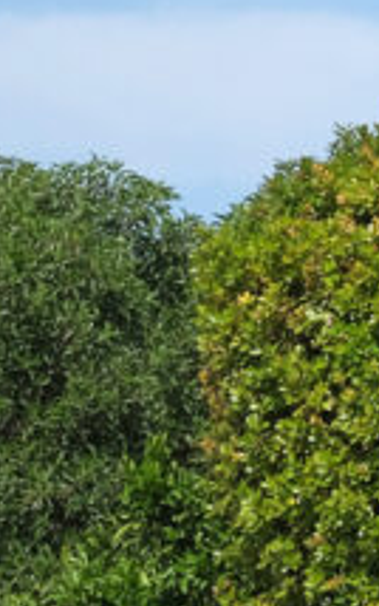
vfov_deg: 6.3
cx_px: 1278
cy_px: 882
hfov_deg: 3.8
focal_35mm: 331
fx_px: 5463
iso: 160
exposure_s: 1/320
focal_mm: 45
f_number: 9
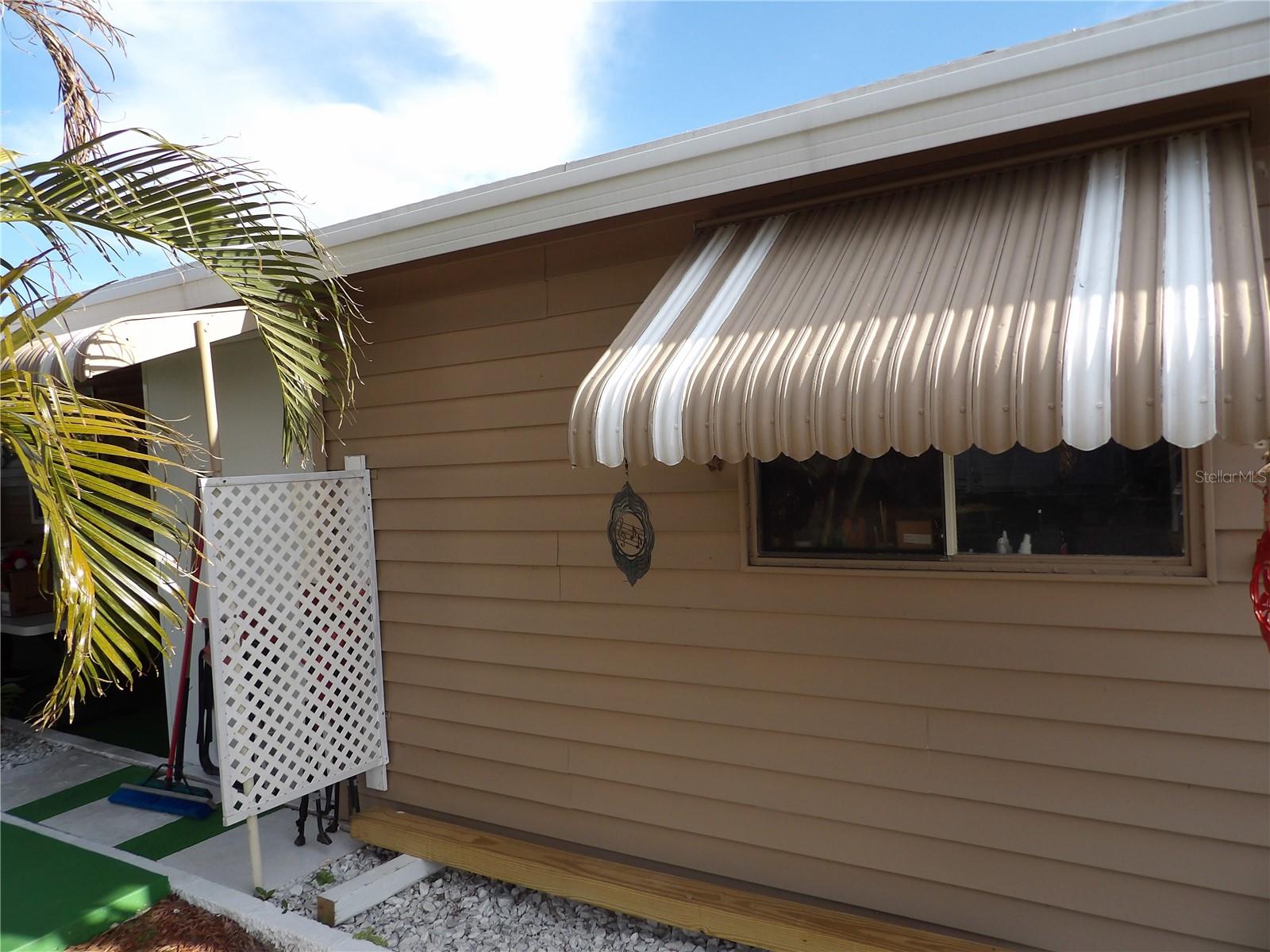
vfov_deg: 56.8
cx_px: 635
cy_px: 476
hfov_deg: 71.6
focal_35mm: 24
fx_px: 881
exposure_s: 1/546
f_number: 3.2
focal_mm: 4.3
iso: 100
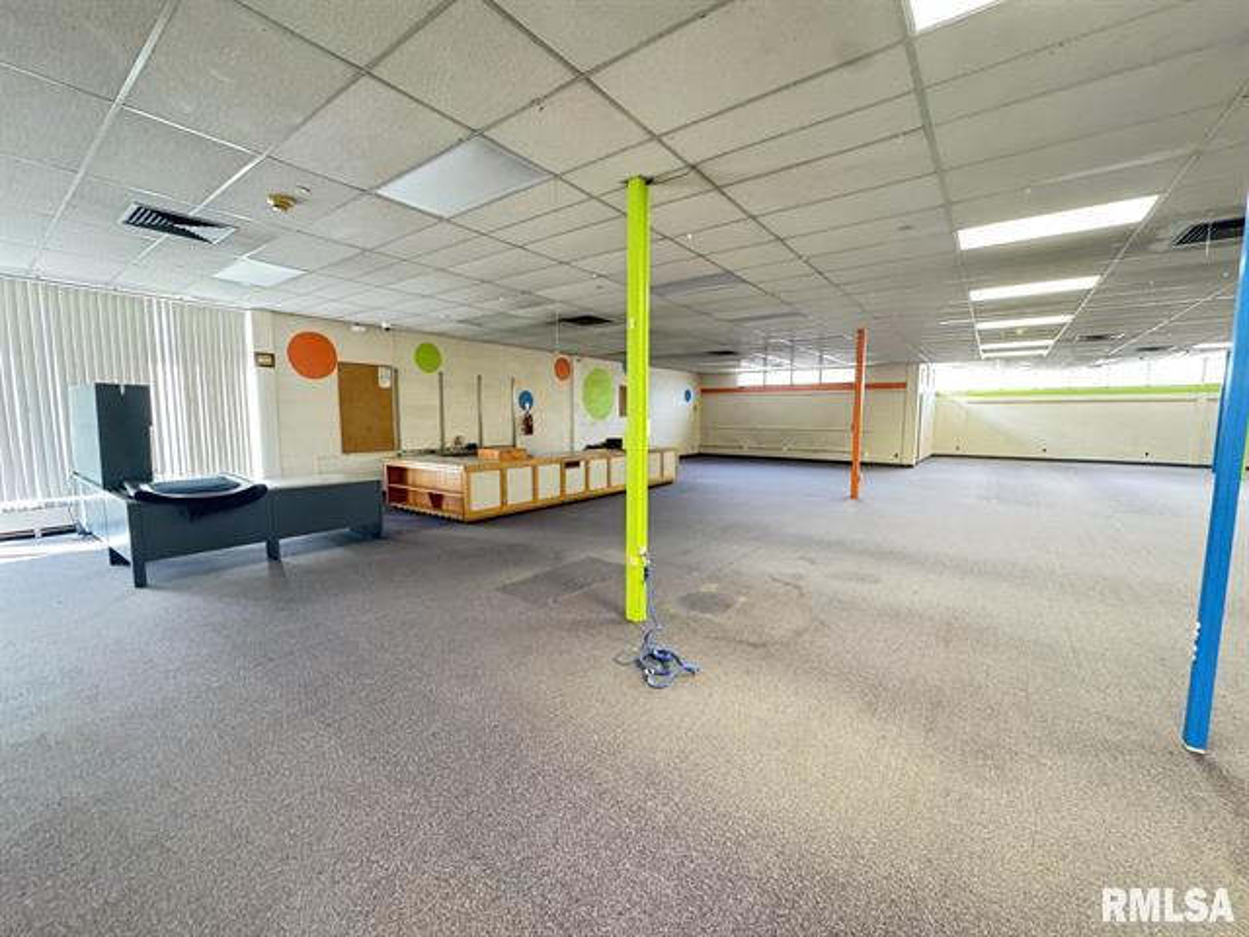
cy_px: 468
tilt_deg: -6.4
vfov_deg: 85.7
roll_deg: -0.2
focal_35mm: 14
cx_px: 624
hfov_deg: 102.1
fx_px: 505
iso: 500
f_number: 2.2
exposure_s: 1/60
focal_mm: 2.22
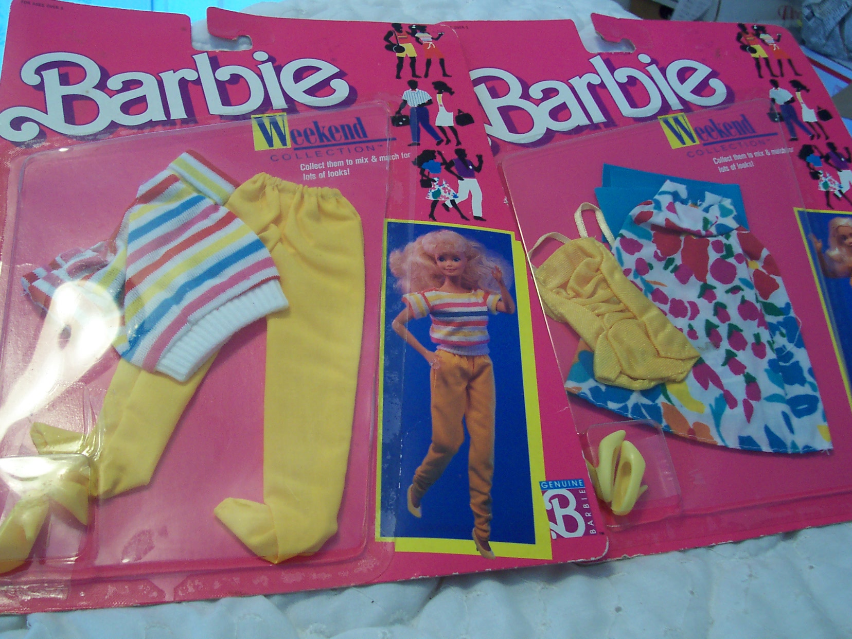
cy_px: 320
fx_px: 911
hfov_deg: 50.1
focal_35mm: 37
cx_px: 426
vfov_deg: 38.7
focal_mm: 5.6
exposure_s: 1/30
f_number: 2.8
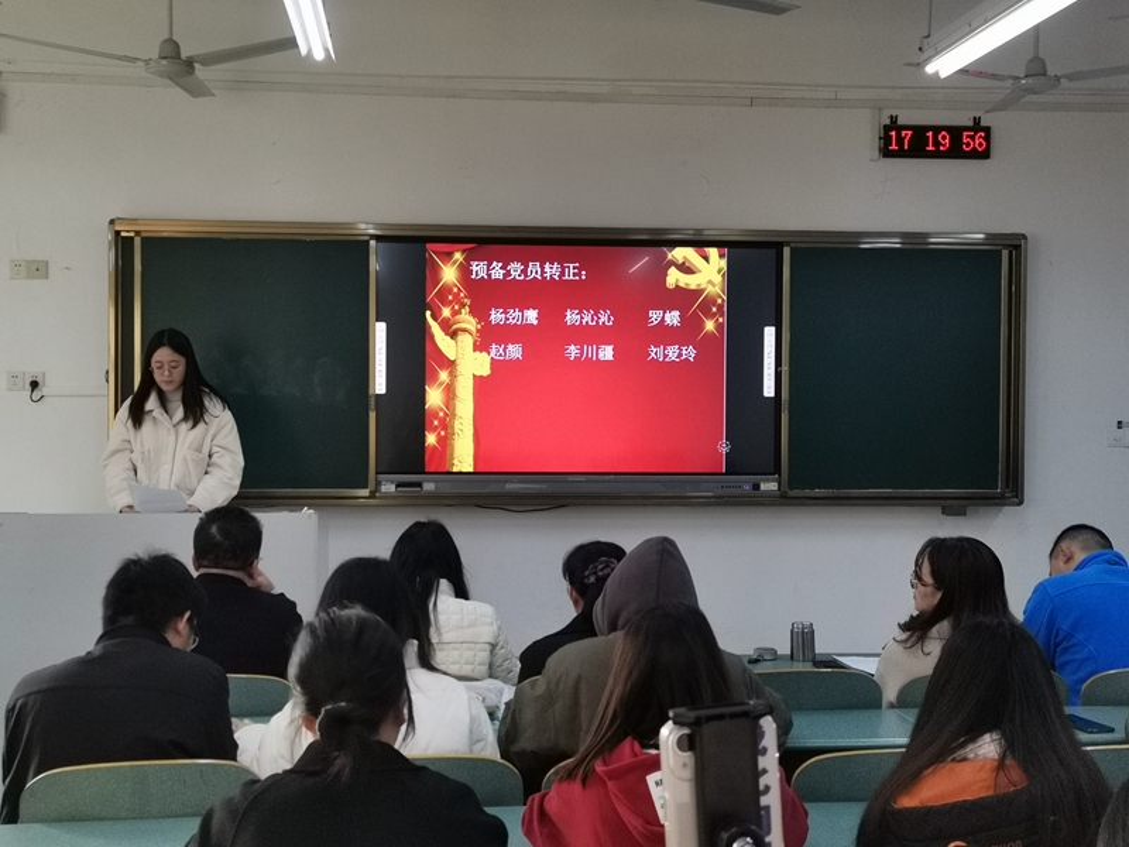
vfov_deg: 30.9
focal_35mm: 47
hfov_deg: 40.4
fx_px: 1533
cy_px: 424
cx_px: 564
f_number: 1.8
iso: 320
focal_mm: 4.75
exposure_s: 1/100
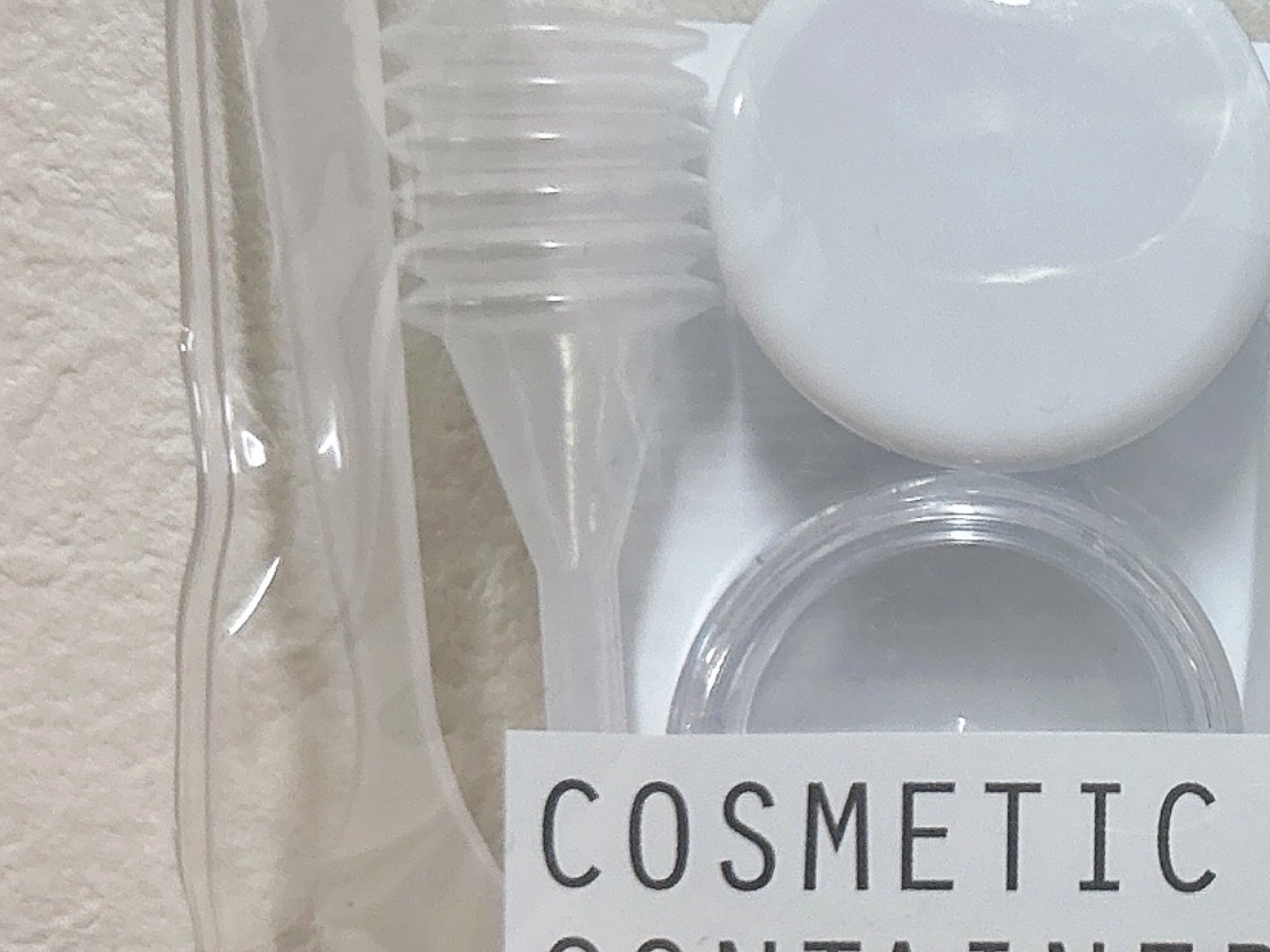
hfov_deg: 27.2
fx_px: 2458
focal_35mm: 67
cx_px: 1302
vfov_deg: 21.9
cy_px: 359
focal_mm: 5.96
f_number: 1.6
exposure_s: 1/60
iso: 200
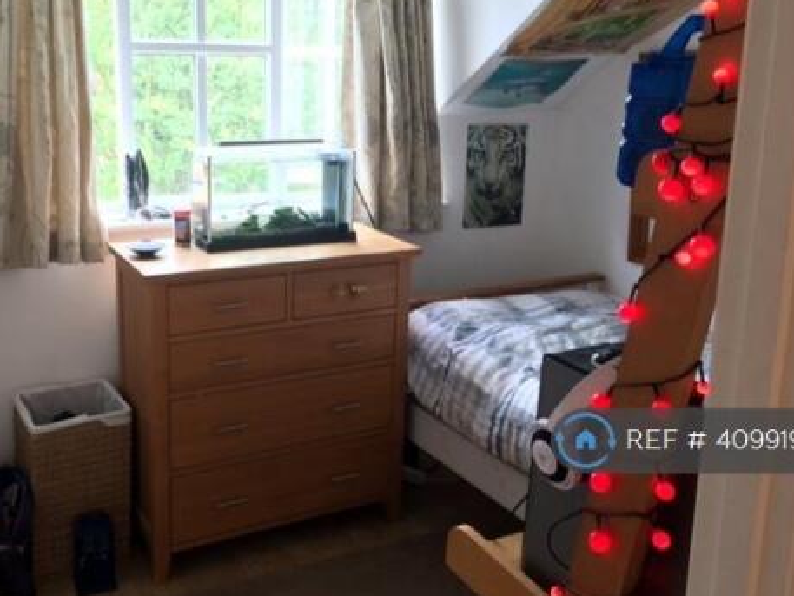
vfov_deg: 38.5
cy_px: 232
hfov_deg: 49.8
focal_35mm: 37
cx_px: 310
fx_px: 849
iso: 80
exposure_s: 1/30
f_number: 2.2
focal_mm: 4.15
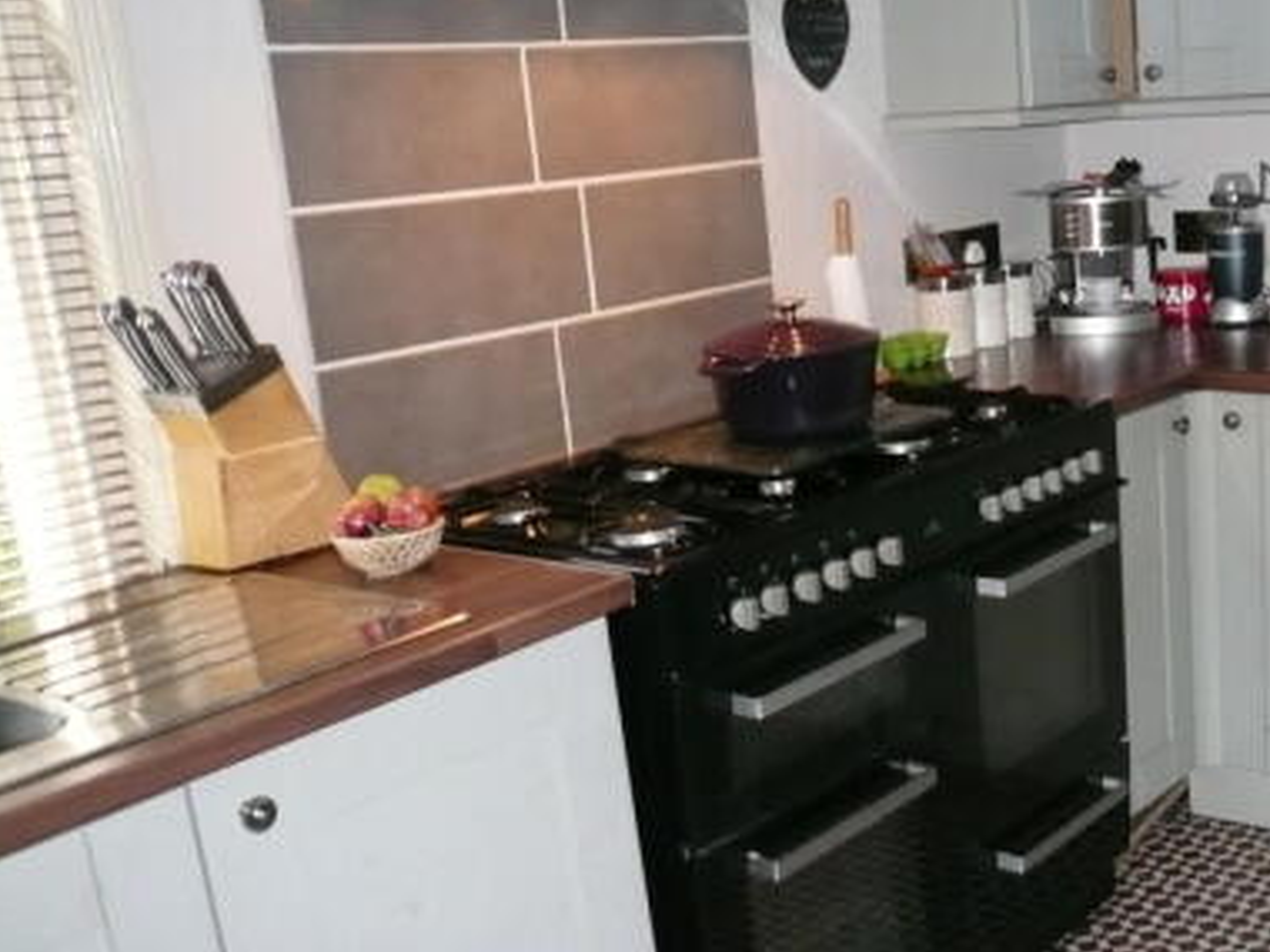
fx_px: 1578
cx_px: 964
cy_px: 536
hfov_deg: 42.4
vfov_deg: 33.6
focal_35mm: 43
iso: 250
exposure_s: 1/30
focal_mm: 4.6
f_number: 2.8
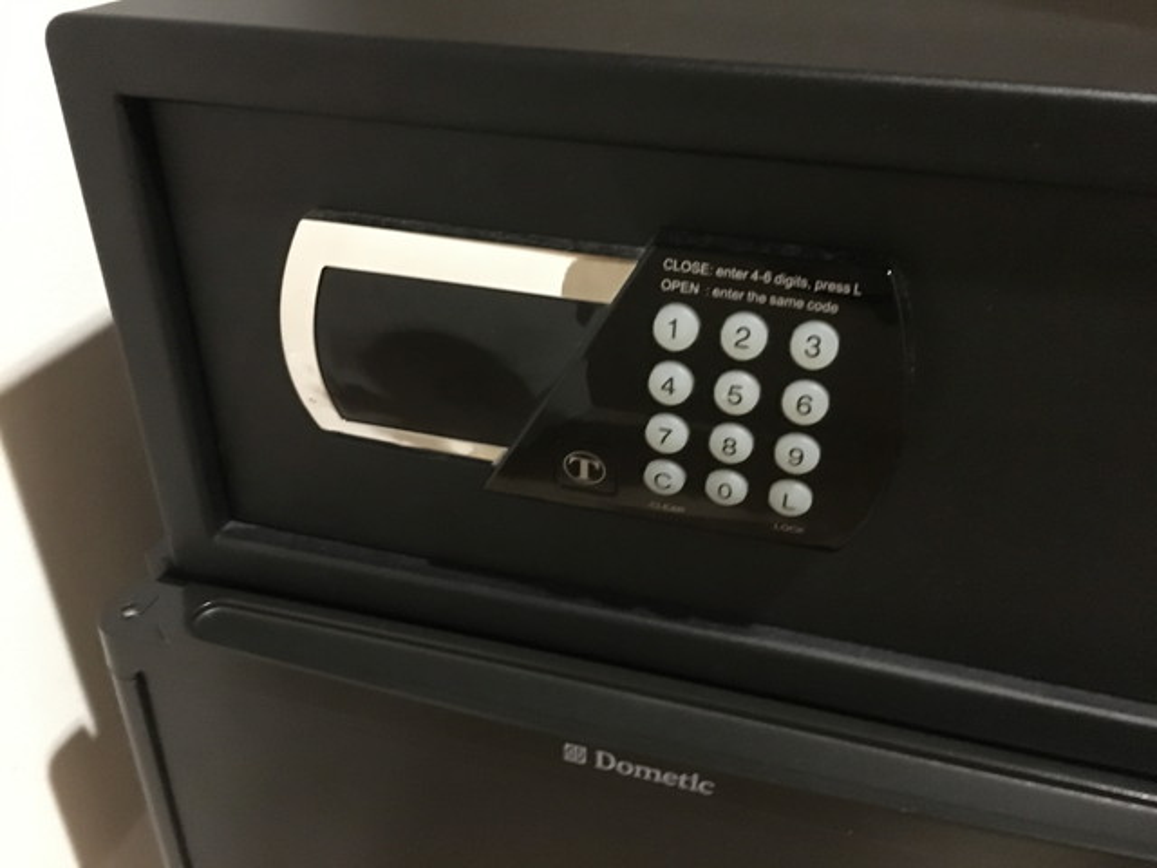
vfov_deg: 48.2
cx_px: 578
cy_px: 434
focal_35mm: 29
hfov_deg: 61.7
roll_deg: -1.2
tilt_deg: -31.5
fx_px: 969
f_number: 2.2
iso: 1250
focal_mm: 4.15
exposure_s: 1/17
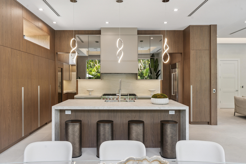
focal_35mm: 27
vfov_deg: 47.9
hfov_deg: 67.4
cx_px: 123
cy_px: 82
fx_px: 184
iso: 640
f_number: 8
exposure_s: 1/30
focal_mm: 27
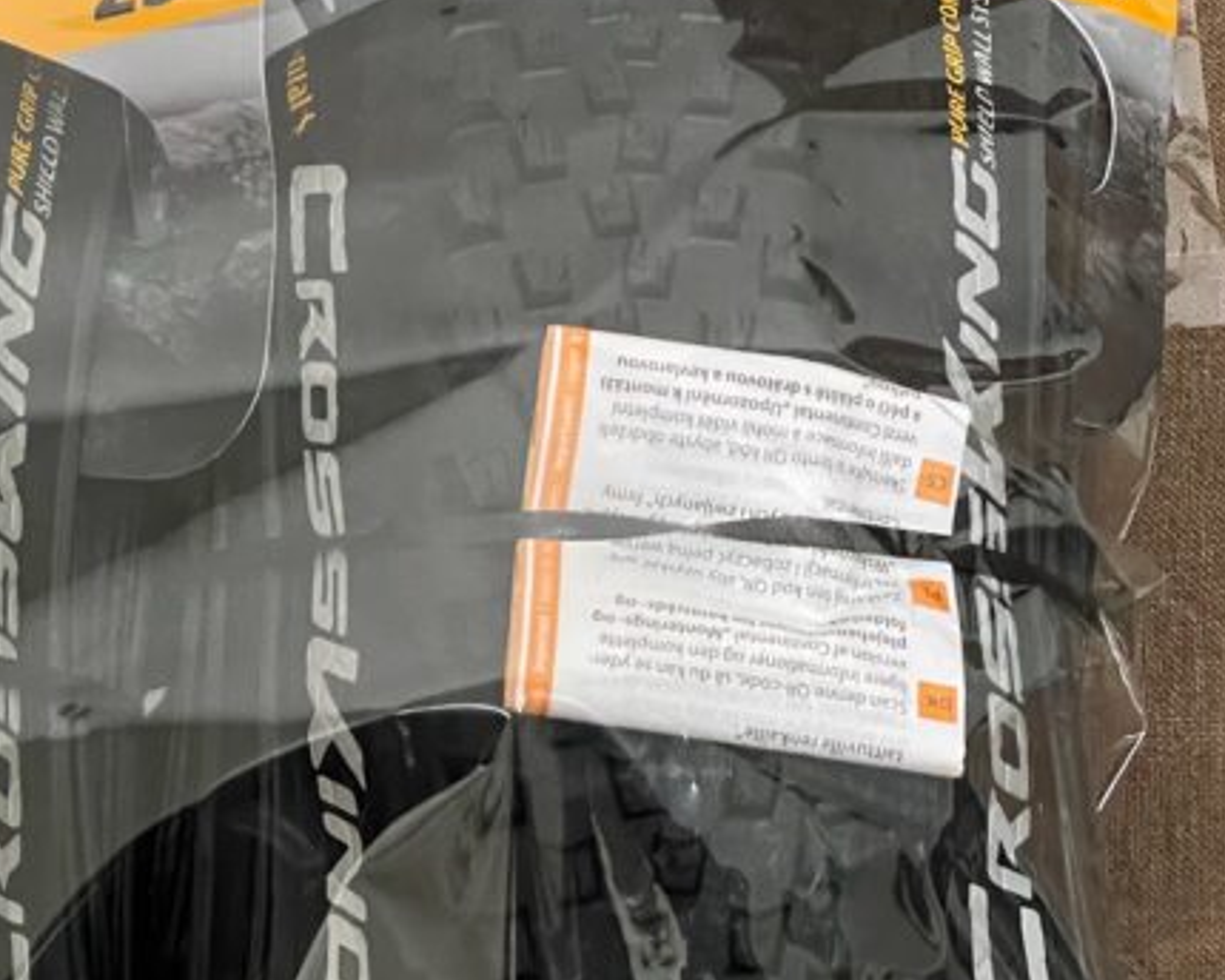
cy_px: 462
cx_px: 194
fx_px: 4387
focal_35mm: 121
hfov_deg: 15.8
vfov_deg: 12.7
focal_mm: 6
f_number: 2
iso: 800
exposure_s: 1/30
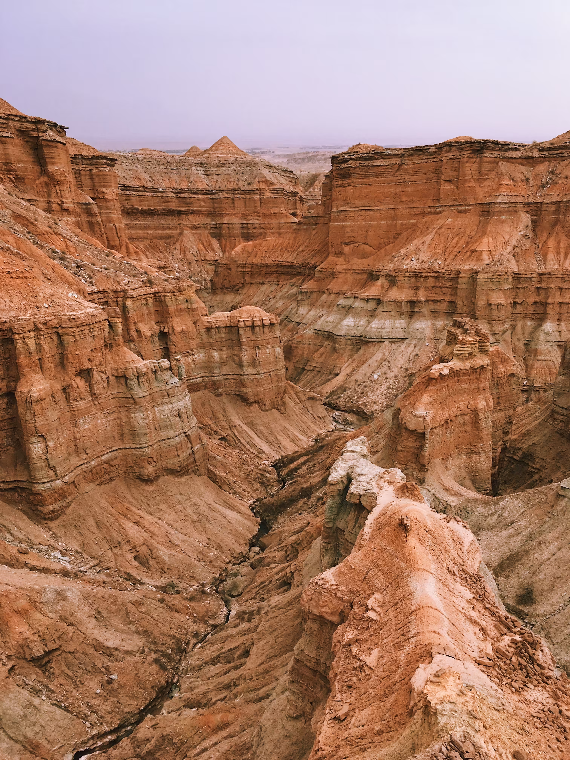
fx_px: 637
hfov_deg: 48.2
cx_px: 285
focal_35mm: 29
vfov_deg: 61.7
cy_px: 380
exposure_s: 1/1083
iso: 25
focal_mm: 4.15
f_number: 2.2
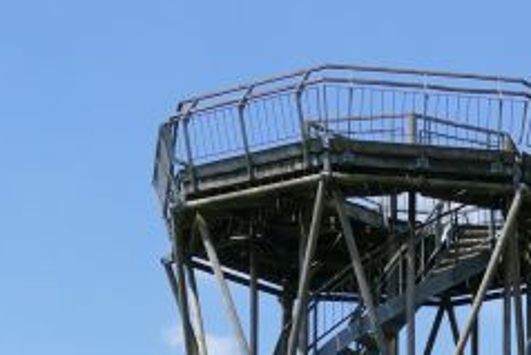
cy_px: 747
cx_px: 736
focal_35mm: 172
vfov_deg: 7.6
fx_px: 2538
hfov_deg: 11.6
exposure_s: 1/1600
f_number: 3.5
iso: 125
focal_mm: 14.5
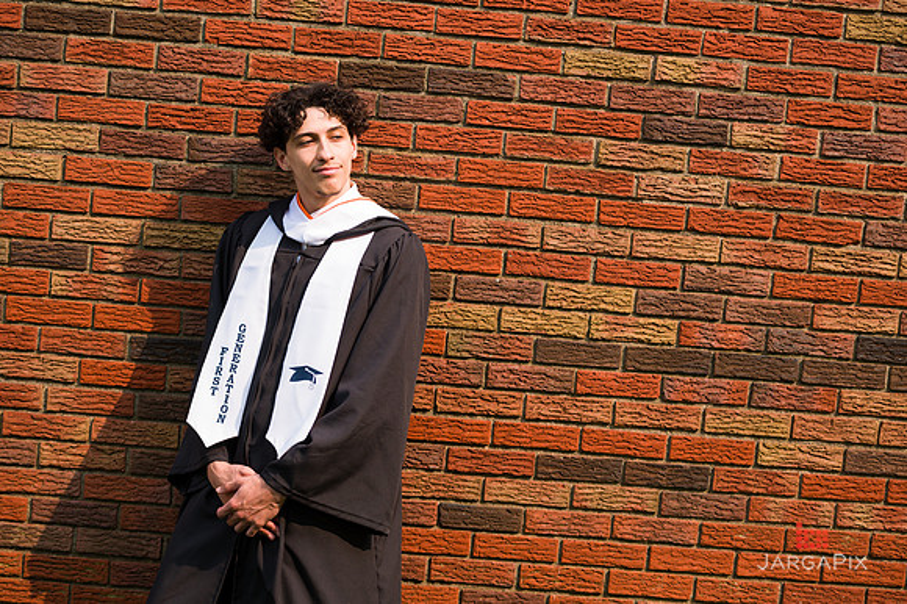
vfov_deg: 16.6
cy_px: 302
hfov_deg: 24.8
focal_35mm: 82
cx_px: 454
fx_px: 2065
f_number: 3.2
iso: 200
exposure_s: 1/1000
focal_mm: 82
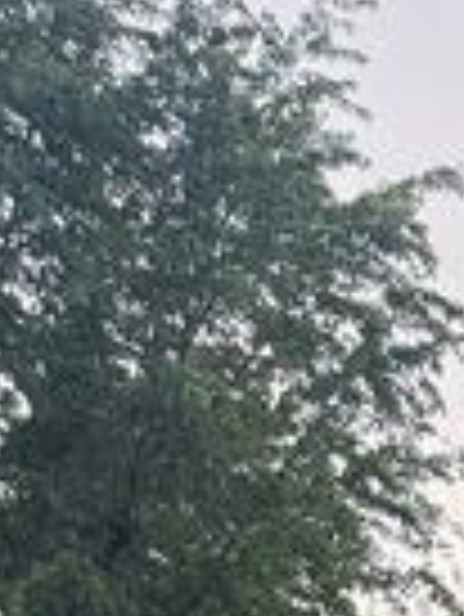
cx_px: 1090
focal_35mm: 117
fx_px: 2088
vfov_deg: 12.9
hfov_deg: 10.9
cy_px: 1464
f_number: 1.78
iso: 200
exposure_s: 1/215
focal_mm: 6.76
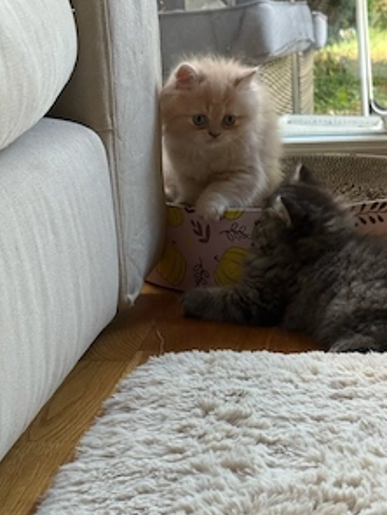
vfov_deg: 29.7
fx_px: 967
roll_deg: +2.7
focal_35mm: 65
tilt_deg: -16.8
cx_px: 225
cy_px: 319
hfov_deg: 22.6
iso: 200
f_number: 1.78
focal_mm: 6.76
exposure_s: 1/60
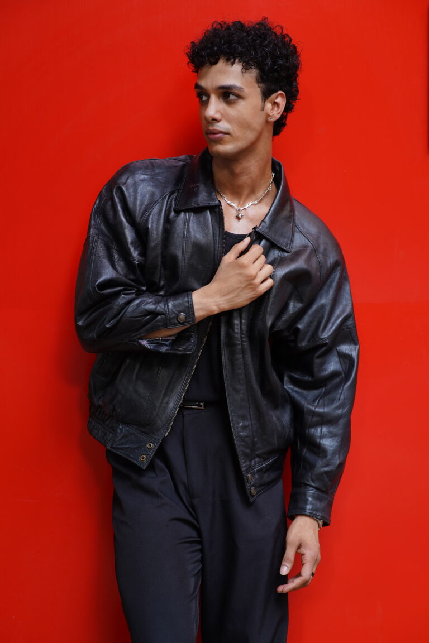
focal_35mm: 85
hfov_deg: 16.1
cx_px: 214
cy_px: 322
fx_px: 1519
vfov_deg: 23.9
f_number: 2.8
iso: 320
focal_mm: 85
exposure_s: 1/160
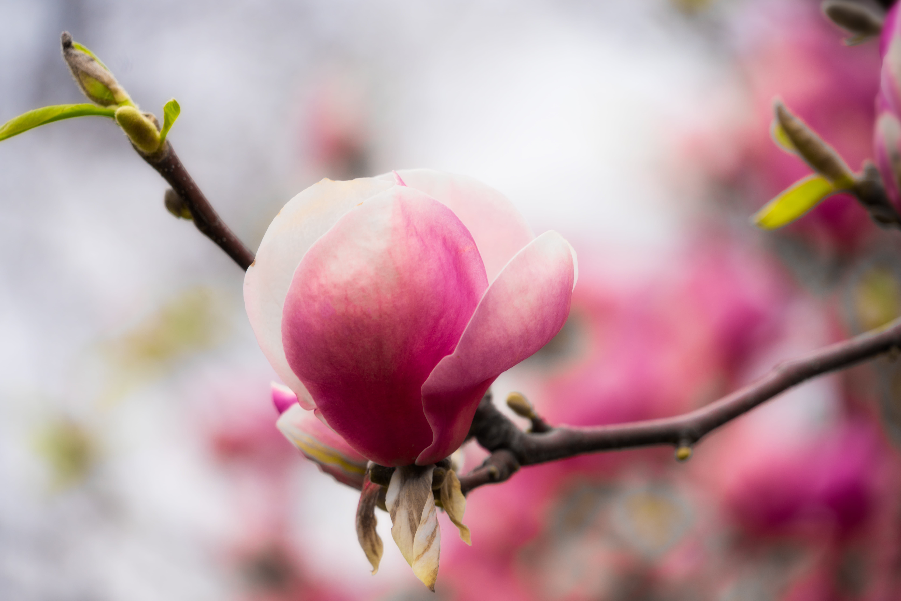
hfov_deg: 7.8
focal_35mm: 264
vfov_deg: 5.2
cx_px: 448
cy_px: 324
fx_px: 6609
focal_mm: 240
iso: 100
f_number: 6.3
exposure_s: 1/160
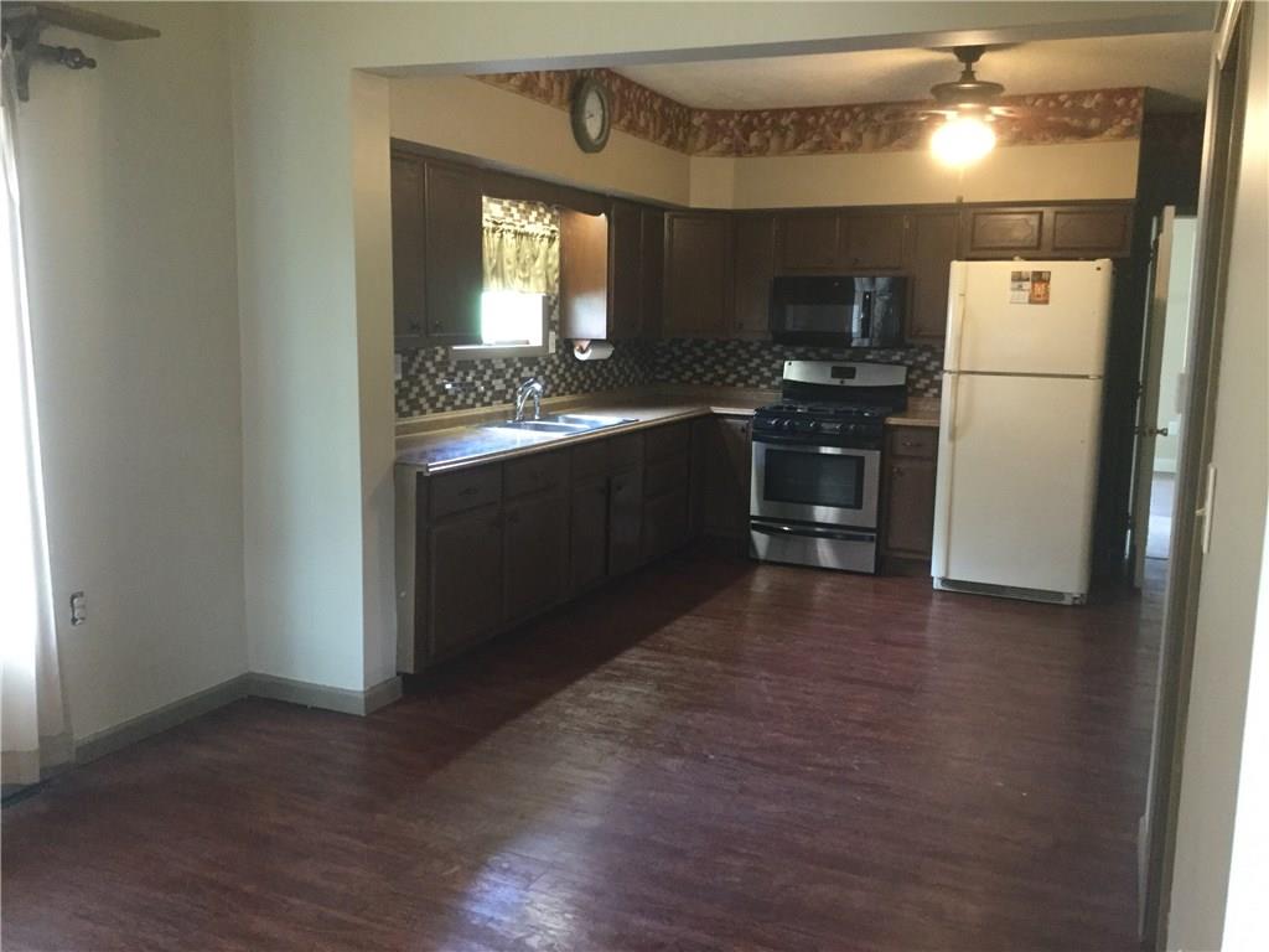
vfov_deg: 45.4
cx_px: 634
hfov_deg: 58.4
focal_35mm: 31
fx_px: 1136
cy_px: 476
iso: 250
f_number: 2.4
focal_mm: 3.3
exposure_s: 1/24
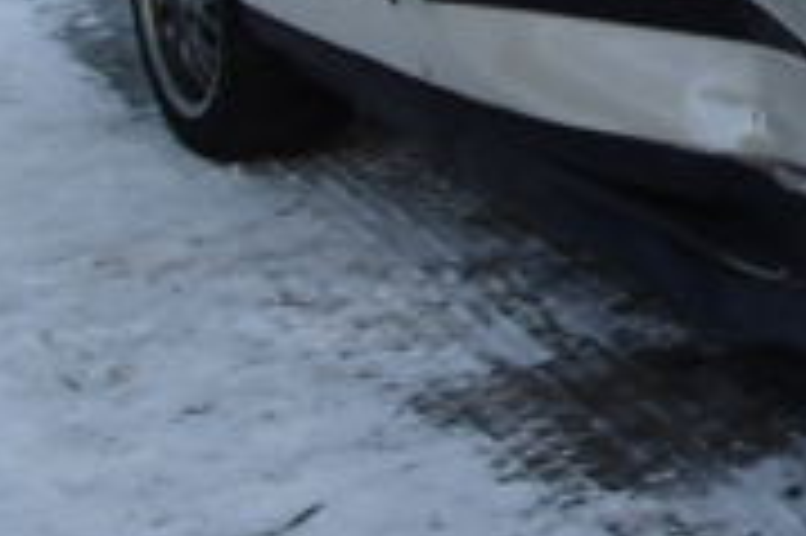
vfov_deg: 13.0
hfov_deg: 16.8
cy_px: 41
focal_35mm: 104
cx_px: 1391
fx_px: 2326
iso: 100
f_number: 3.9
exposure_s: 1/320
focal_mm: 5
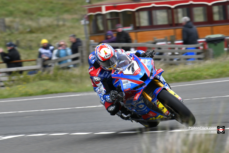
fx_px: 1908
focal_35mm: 300
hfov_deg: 6.9
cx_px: 114
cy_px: 76
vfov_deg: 4.6
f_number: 6.3
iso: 320
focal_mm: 200
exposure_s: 1/400
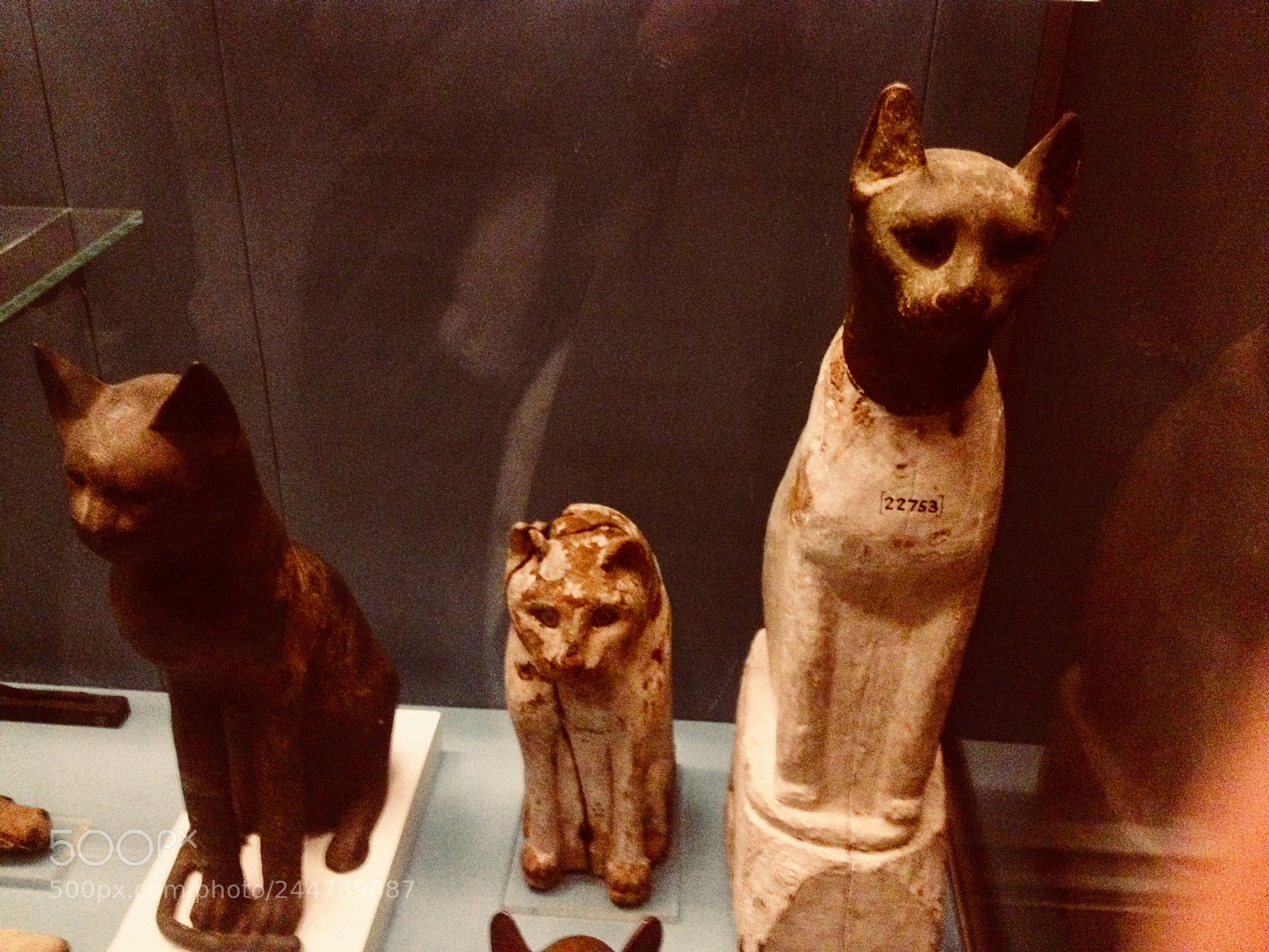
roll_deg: -0.7
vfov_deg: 40.7
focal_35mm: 35
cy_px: 476
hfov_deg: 52.6
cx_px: 634
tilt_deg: -30.9
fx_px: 1283
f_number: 2.4
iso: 800
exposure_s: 1/15
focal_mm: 4.28
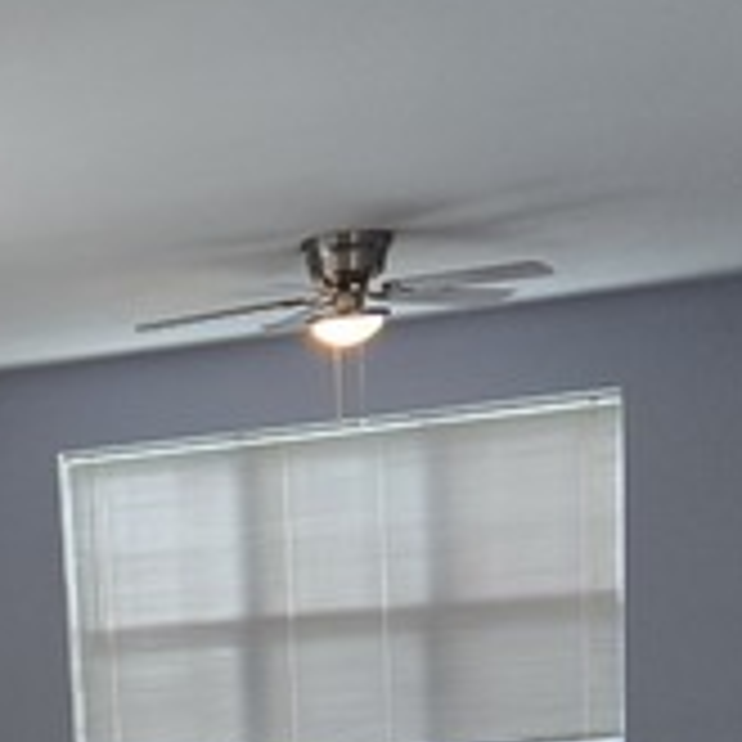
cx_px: -34
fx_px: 1989
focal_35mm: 82
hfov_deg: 20.3
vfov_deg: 19.4
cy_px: 989
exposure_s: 1/120
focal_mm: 5.4
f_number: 1.8
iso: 250
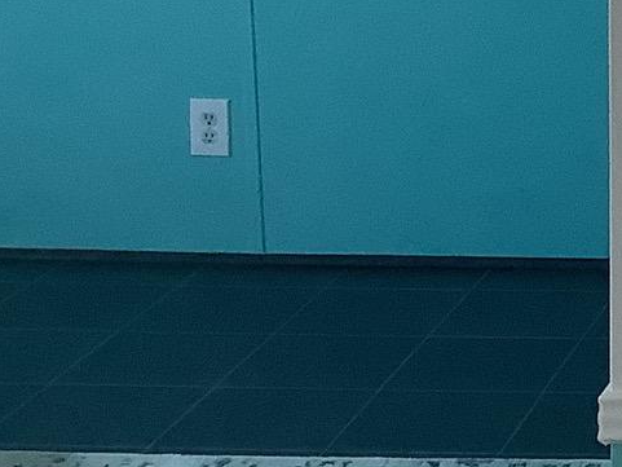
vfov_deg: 11.1
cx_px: 1279
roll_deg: -1.9
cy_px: -49
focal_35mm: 132
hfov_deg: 12.9
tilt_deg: -10.3
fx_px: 2372
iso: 160
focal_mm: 3.3
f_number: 2.4
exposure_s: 1/60
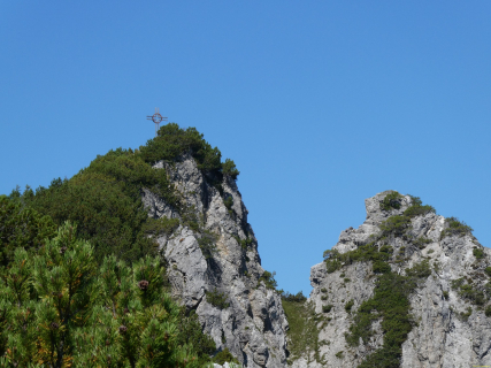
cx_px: 246
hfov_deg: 11.5
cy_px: 184
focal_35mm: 172
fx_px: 2439
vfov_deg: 8.6
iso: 80
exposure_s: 1/400
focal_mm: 30.9
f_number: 5.6
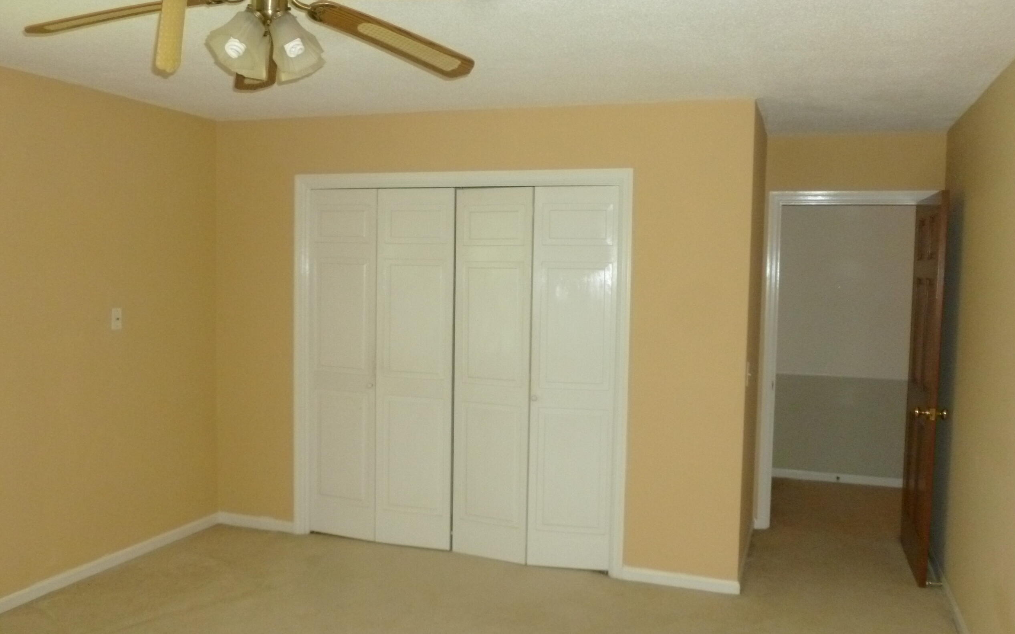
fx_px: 830
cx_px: 506
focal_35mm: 30
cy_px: 330
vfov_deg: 41.8
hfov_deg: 62.9
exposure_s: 1/60
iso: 400
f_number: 3.3
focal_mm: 5
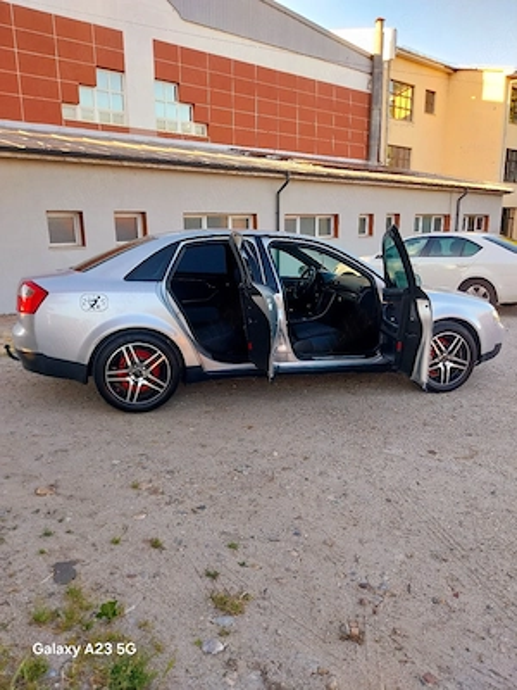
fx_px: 518
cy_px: 345
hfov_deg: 53.1
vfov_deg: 67.3
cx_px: 258
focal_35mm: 26
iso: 32
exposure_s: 1/100
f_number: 1.8
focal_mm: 4
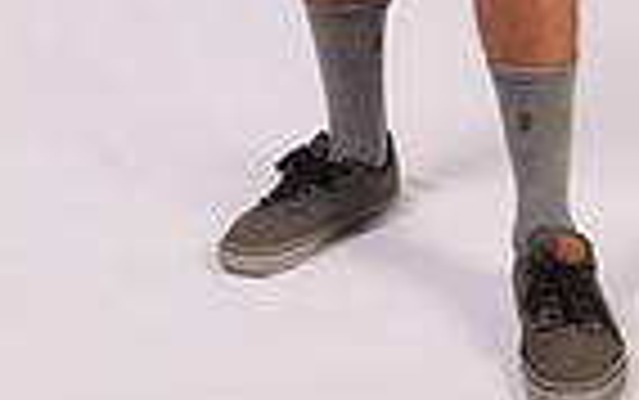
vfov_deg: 10.2
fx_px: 1917
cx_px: 414
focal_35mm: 110
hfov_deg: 18.9
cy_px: -584
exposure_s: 1/125
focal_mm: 34
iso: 160
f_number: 5.6
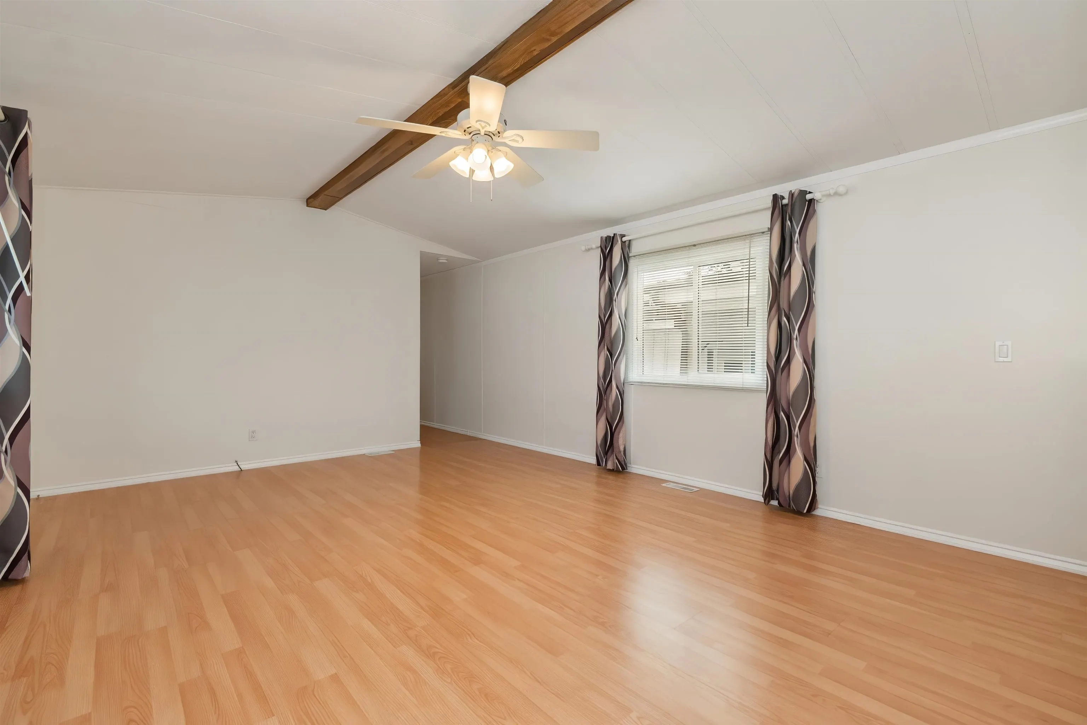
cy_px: 362
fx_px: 453
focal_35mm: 15
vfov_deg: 77.3
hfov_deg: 100.4
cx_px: 544
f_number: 8
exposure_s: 1/125
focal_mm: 10
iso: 320
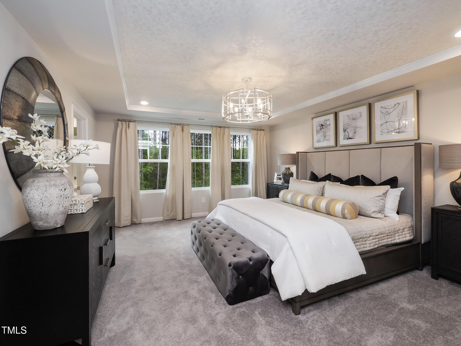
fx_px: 186
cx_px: 230
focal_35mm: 14
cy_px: 173
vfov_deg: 85.7
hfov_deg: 102.1
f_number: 6.3
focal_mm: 7
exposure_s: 1/320
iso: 400
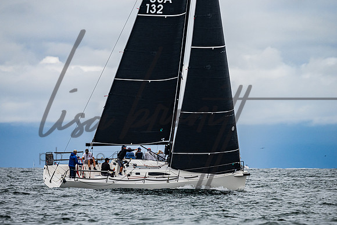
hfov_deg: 4.7
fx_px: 4133
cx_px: 169
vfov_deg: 3.1
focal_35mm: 441
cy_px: 94
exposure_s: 1/4000
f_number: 6.3
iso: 400
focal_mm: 340
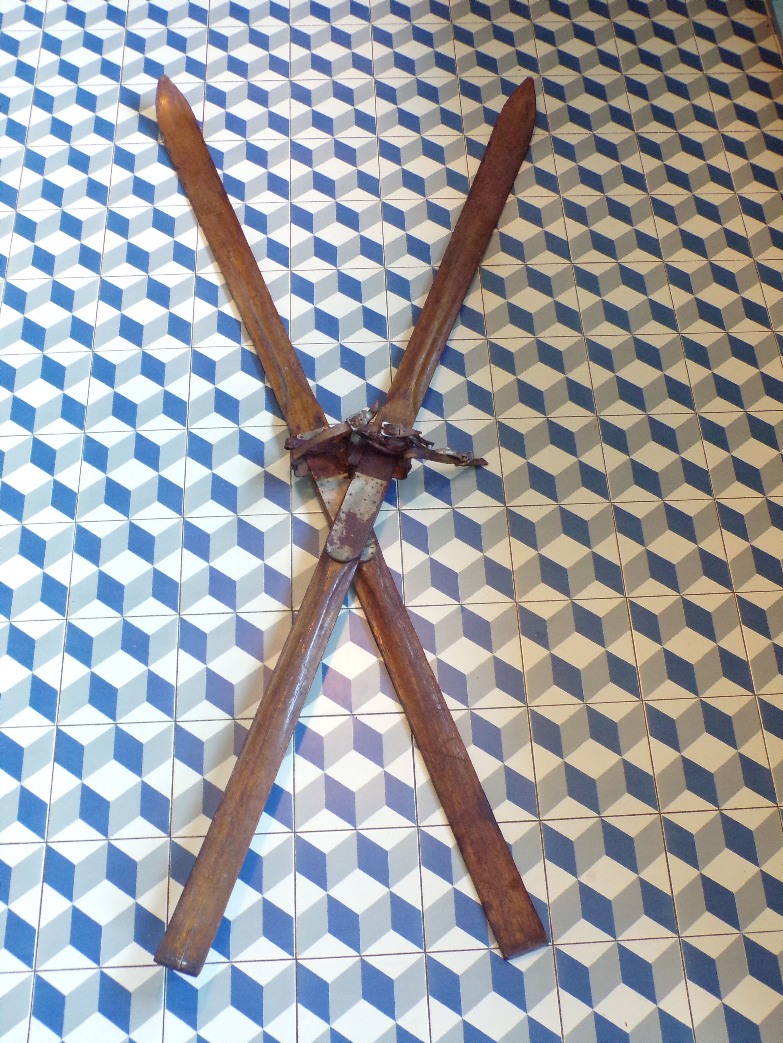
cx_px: 392
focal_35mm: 37
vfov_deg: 50.1
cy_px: 522
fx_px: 1116
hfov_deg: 38.7
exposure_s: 1/17
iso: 516
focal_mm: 6.6
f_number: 3.3
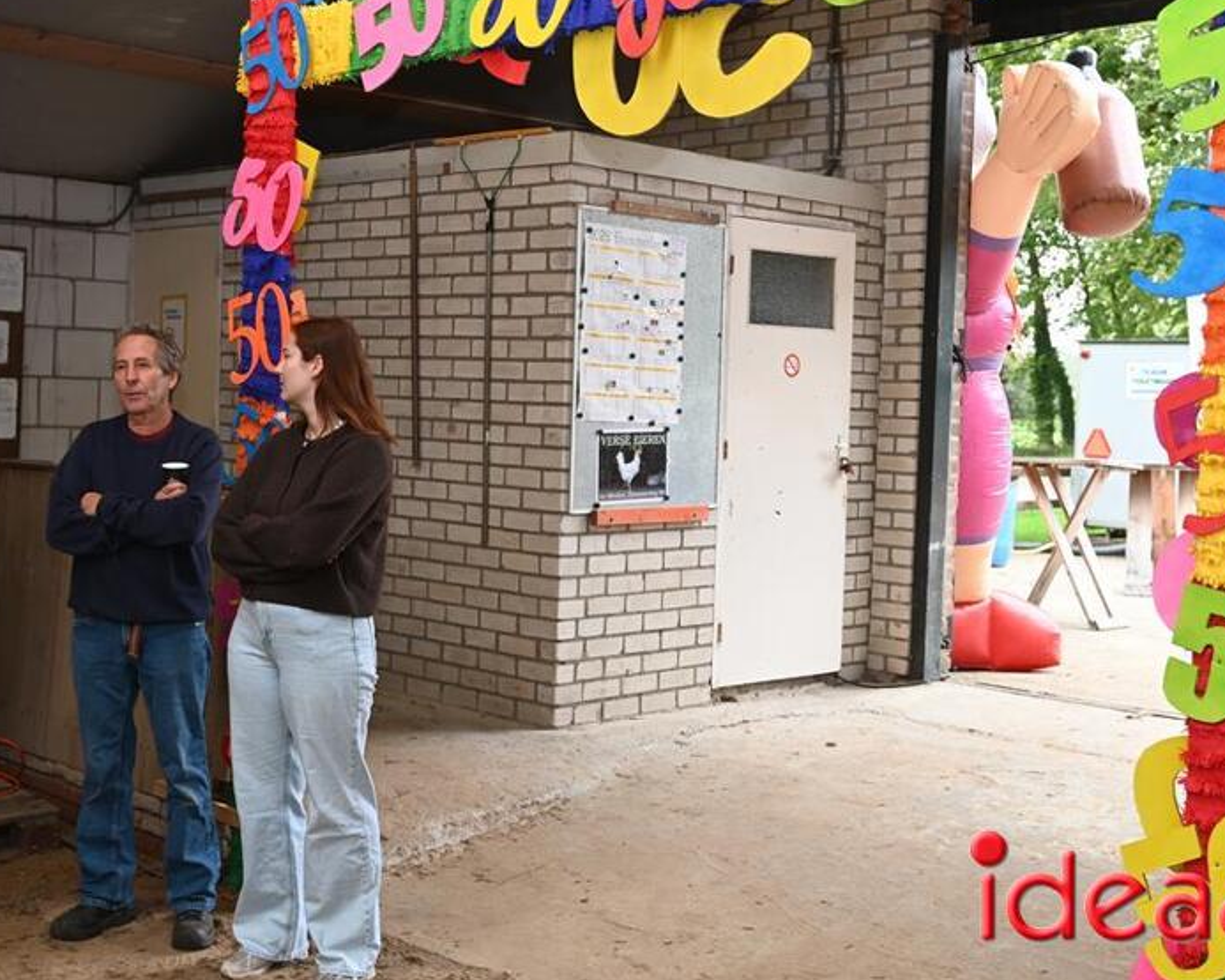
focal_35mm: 47
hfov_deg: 39.4
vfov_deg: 32.1
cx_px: 516
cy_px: 445
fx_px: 1704
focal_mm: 35
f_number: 4
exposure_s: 1/60
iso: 450
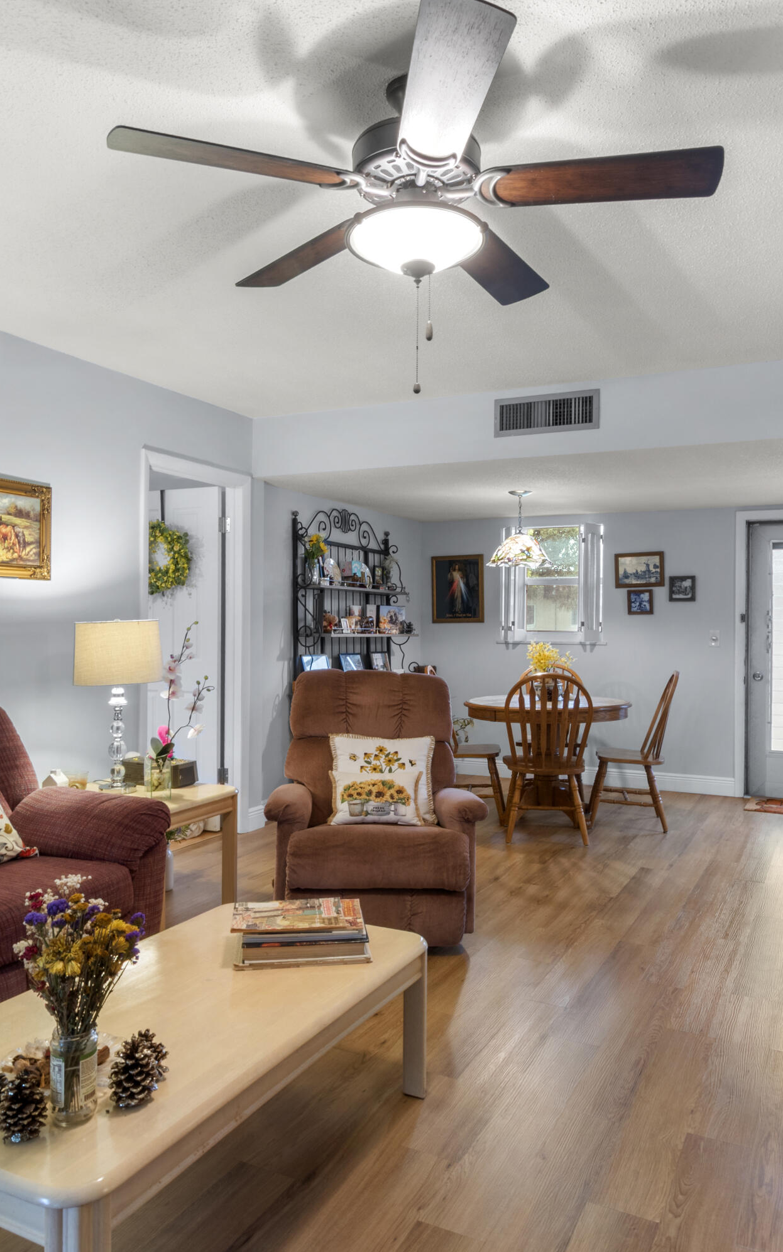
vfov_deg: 77.2
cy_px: 625
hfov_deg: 53.0
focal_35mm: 23
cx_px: 415
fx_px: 785
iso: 100
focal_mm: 10
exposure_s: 6
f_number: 13
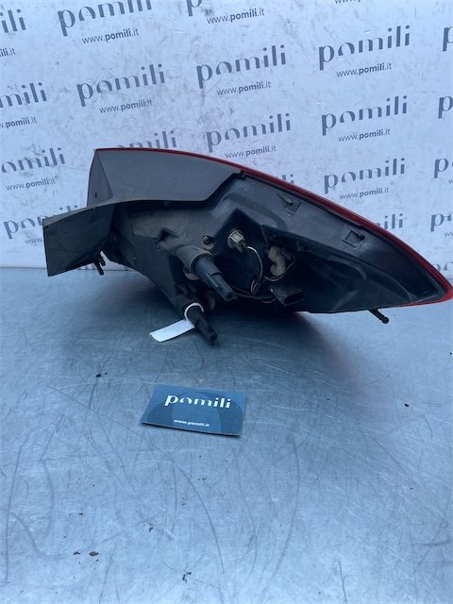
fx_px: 454
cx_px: 226
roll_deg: -2.6
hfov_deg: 53.1
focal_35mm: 26
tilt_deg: -28.1
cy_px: 302
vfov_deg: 67.3
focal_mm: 4.25
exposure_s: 1/640
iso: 32
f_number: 1.8
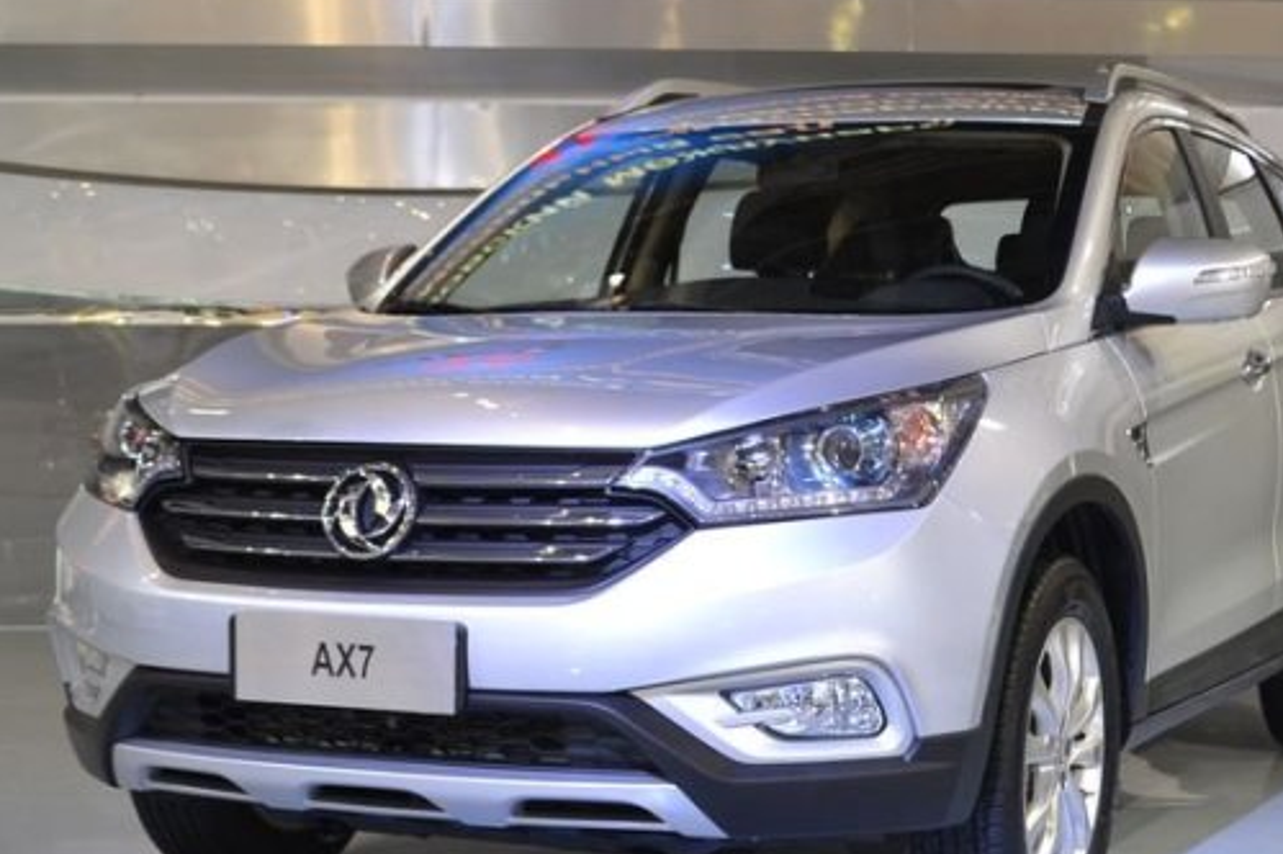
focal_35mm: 77
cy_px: 572
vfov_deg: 17.6
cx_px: 735
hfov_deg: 26.3
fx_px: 2742
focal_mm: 32
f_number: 4.8
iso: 500
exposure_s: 1/60
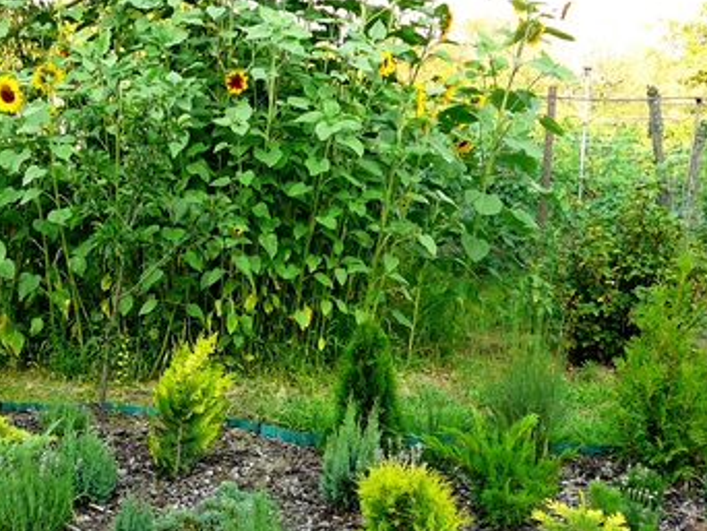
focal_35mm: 45
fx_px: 920
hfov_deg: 41.8
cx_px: 273
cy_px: 260
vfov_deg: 32.2
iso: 80
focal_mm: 5.2
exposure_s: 1/100
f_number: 2.8
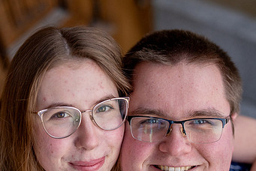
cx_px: 110
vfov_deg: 16.1
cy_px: 117
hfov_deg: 23.9
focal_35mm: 85
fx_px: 605
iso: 1600
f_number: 1.8
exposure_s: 1/6400
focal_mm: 50
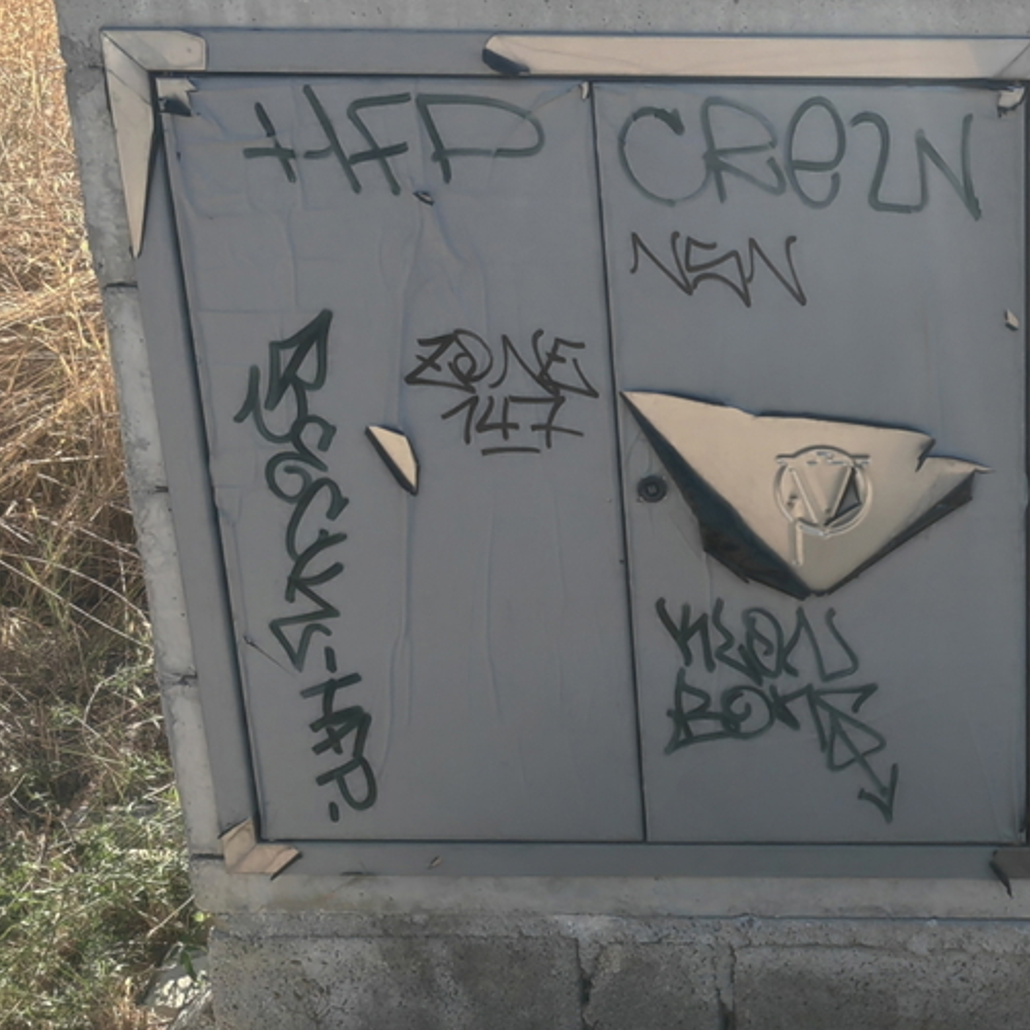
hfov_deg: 28.1
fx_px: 1919
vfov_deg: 30.0
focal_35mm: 57
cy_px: 408
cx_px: 1046
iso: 50
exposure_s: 1/2890
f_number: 1.8
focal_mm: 5.54
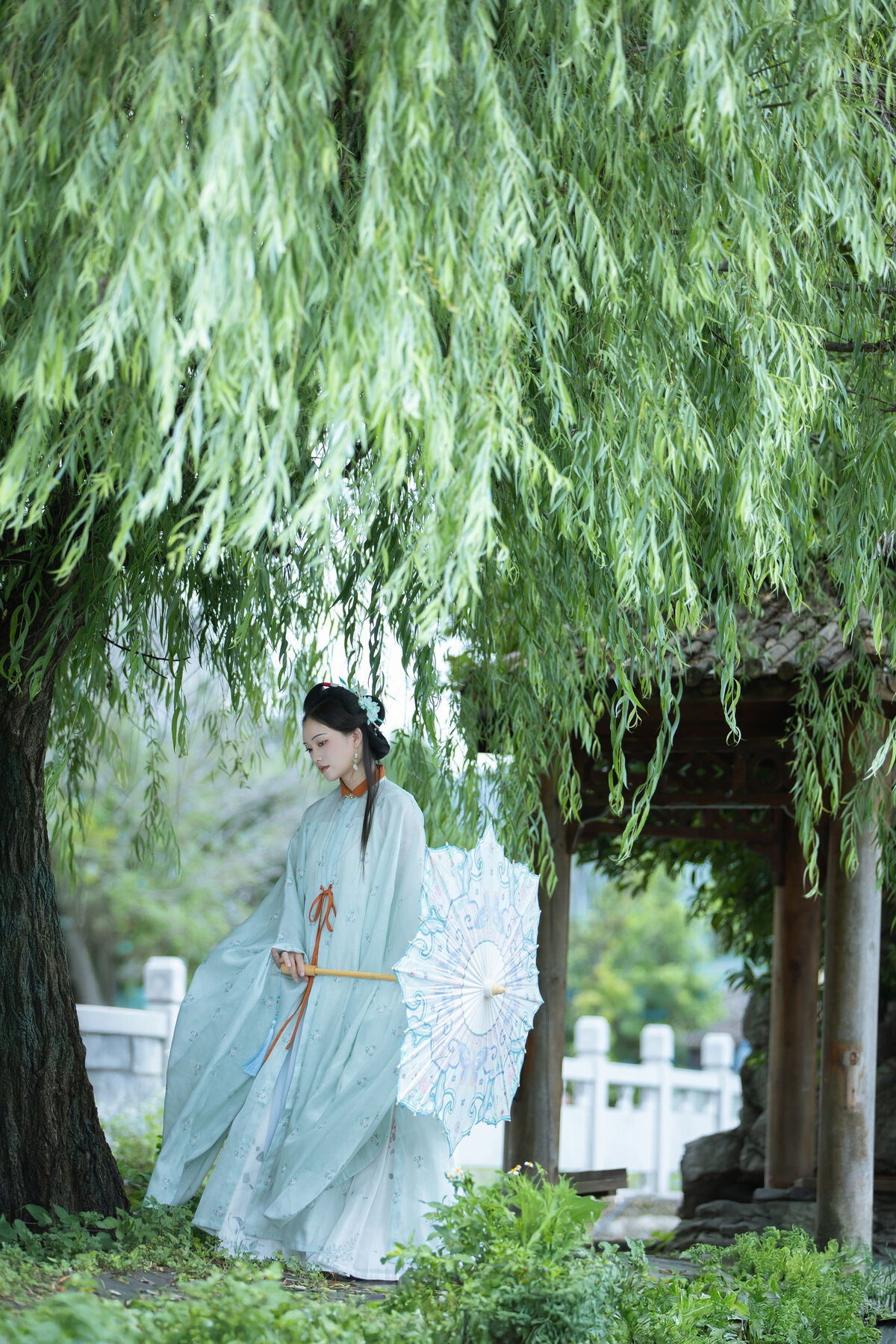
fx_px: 4666
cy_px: 672
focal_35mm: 125
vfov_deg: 16.4
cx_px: 448
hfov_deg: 11.0
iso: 100
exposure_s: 1/500
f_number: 2.8
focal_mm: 125
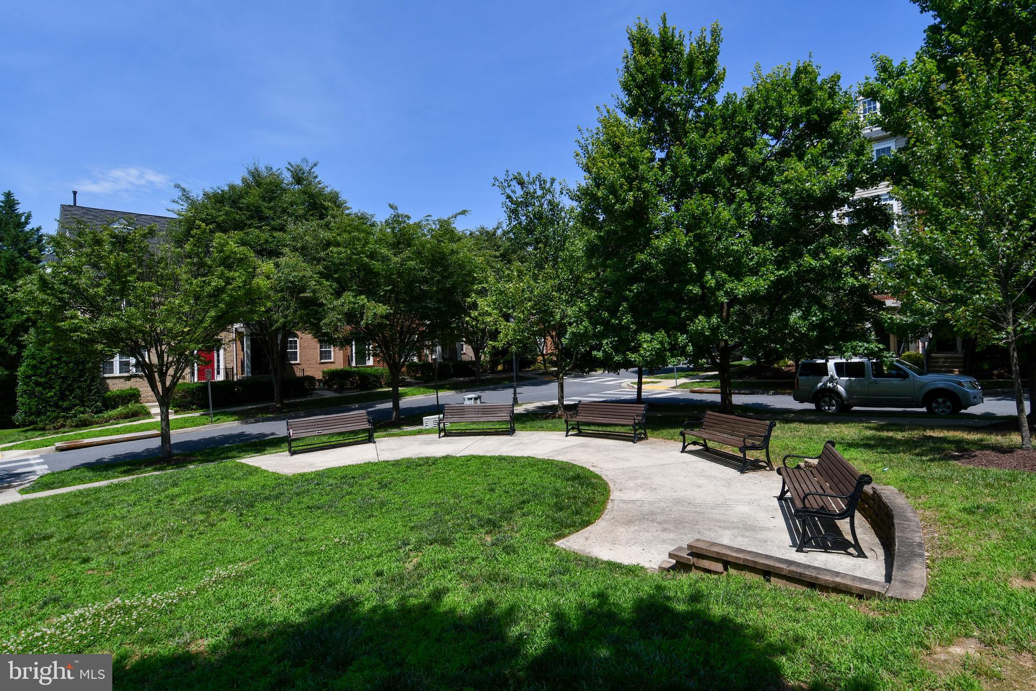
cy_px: 346
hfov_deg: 90.0
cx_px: 518
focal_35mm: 18
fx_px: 518
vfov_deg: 67.4
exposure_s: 1/320
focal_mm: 12
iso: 100
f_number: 9
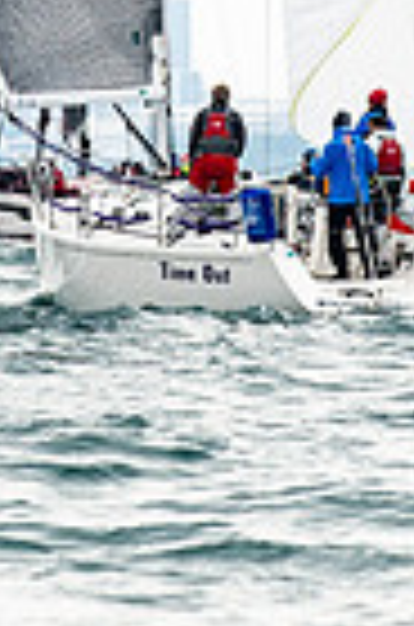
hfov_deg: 1.4
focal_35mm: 947
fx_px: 16417
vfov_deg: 2.2
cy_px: -502
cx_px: 92
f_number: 4
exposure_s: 1/2500
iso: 250
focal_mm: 155
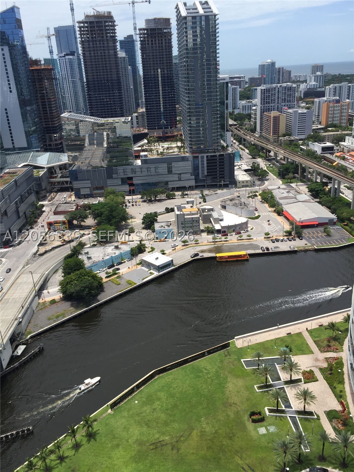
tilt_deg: -24.6
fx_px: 395
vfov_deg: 61.7
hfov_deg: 48.2
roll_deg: +4.7
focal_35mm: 29
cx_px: 177
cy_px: 236
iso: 32
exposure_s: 1/2639
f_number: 2.2
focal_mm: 4.15
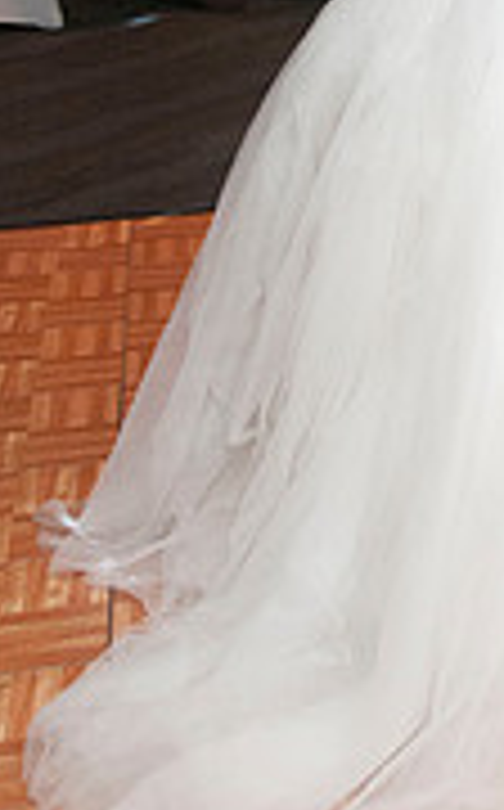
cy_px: -9
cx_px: 628
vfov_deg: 23.6
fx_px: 1852
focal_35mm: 84
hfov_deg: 14.9
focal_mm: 22
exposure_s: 1/60
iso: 800
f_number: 5.6
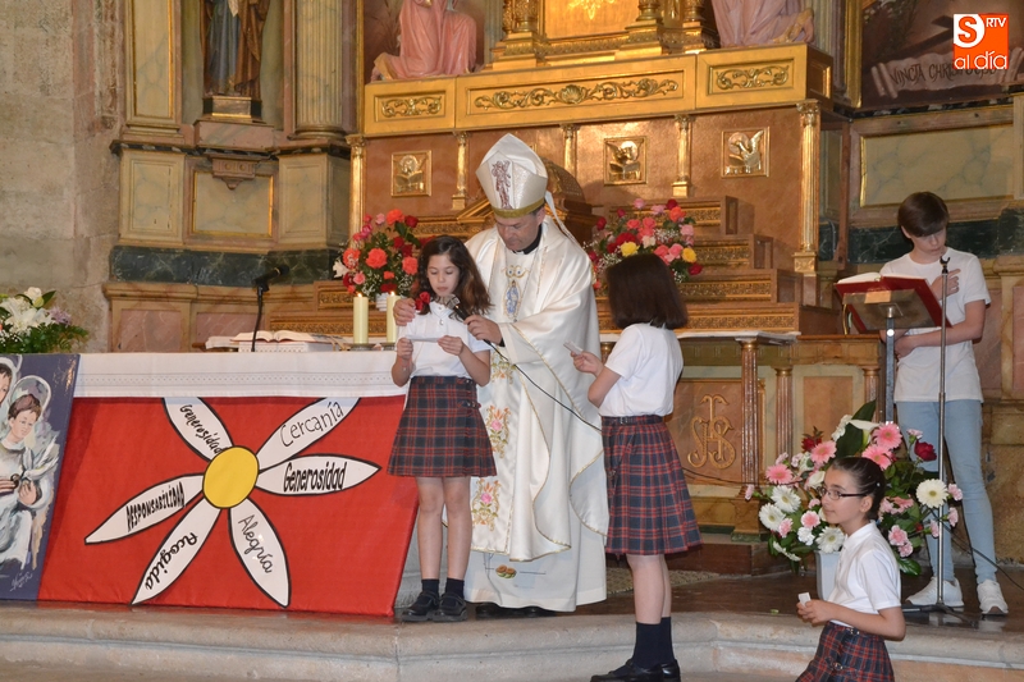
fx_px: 2047
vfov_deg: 18.9
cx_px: 512
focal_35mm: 72
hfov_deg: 28.1
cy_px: 341
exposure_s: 1/60
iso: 3200
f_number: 7.1
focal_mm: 48
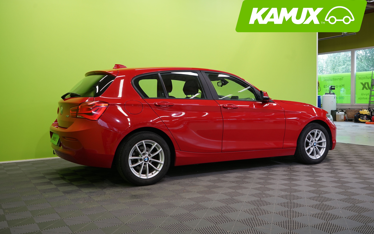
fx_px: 377
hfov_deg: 52.7
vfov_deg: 34.4
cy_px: 114
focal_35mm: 37
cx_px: 188
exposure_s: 1/30
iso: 640
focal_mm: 36
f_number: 6.3
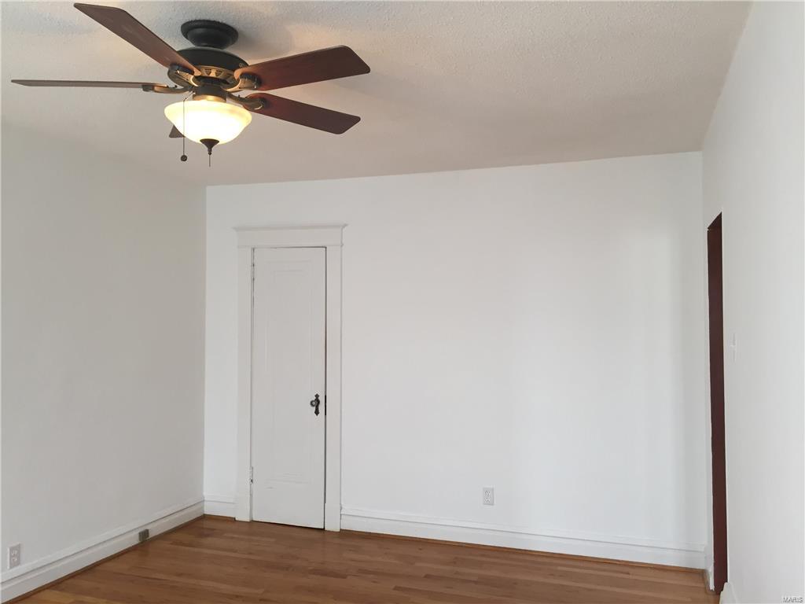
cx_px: 402
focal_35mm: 29
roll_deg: +0.2
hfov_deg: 61.7
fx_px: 674
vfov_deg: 48.2
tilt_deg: +2.0
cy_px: 302
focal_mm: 4.15
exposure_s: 1/40
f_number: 2.2
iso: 32
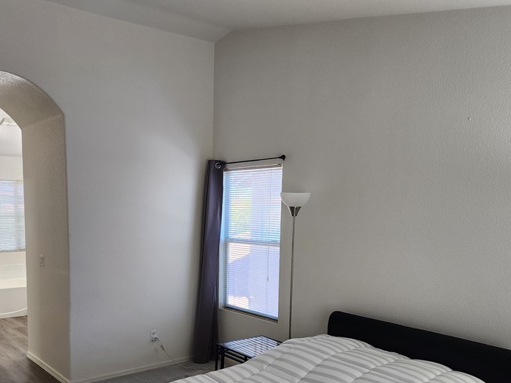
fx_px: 502
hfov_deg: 53.4
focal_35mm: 34
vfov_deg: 41.1
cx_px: 192
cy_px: 266
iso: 160
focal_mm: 6.4
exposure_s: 1/120
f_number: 1.8
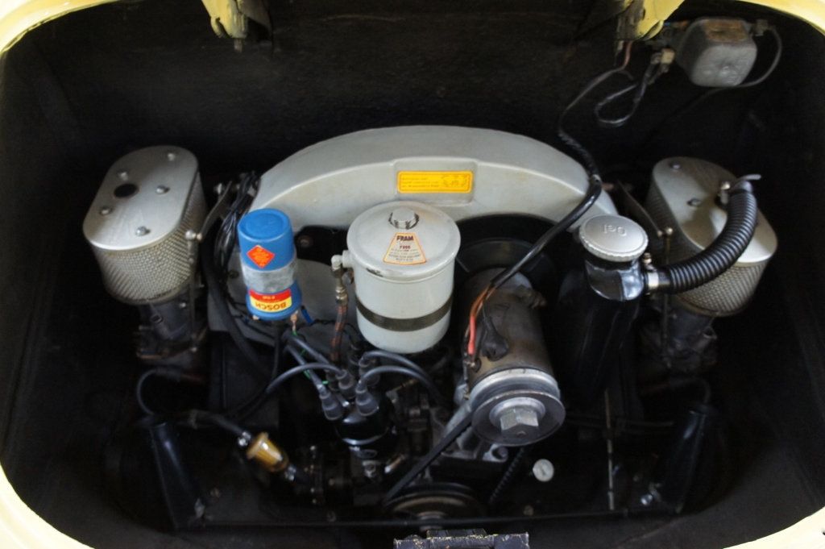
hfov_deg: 67.4
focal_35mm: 27
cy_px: 274
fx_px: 618
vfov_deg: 47.9
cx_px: 412
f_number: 3.5
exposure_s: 1/25
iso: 1600
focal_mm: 18
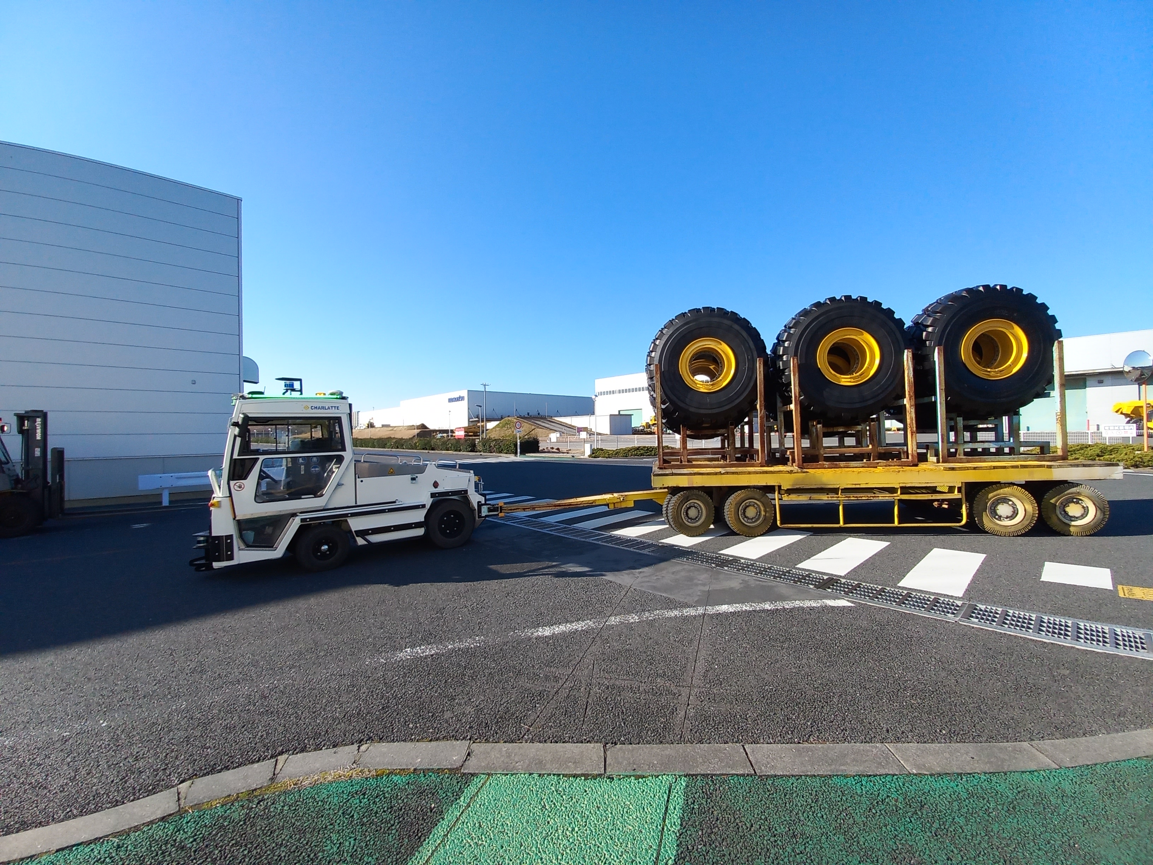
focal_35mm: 13
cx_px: 576
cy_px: 432
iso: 40
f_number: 2.2
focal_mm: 1.42
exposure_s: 1/805
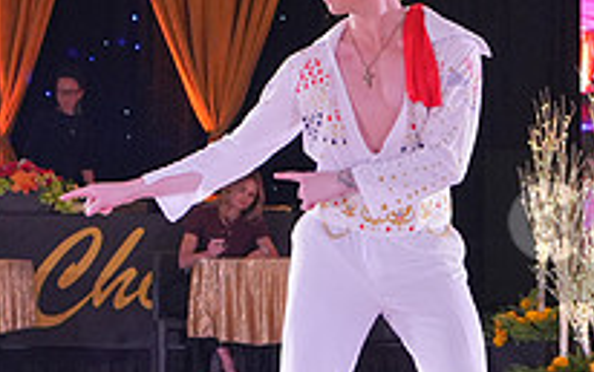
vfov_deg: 8.8
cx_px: 799
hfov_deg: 13.5
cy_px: 226
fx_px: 2413
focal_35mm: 149
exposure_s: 1/400
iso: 2000
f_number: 3.5
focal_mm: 35
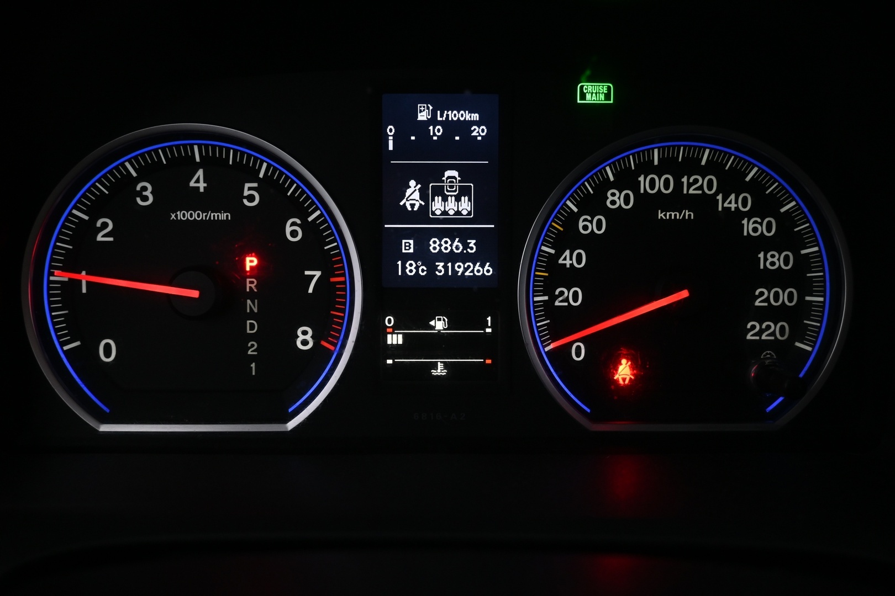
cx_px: 448
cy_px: 298
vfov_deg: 39.1
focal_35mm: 34
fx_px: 839
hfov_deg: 56.1
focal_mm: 22.5
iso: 900
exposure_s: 1/40
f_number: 4
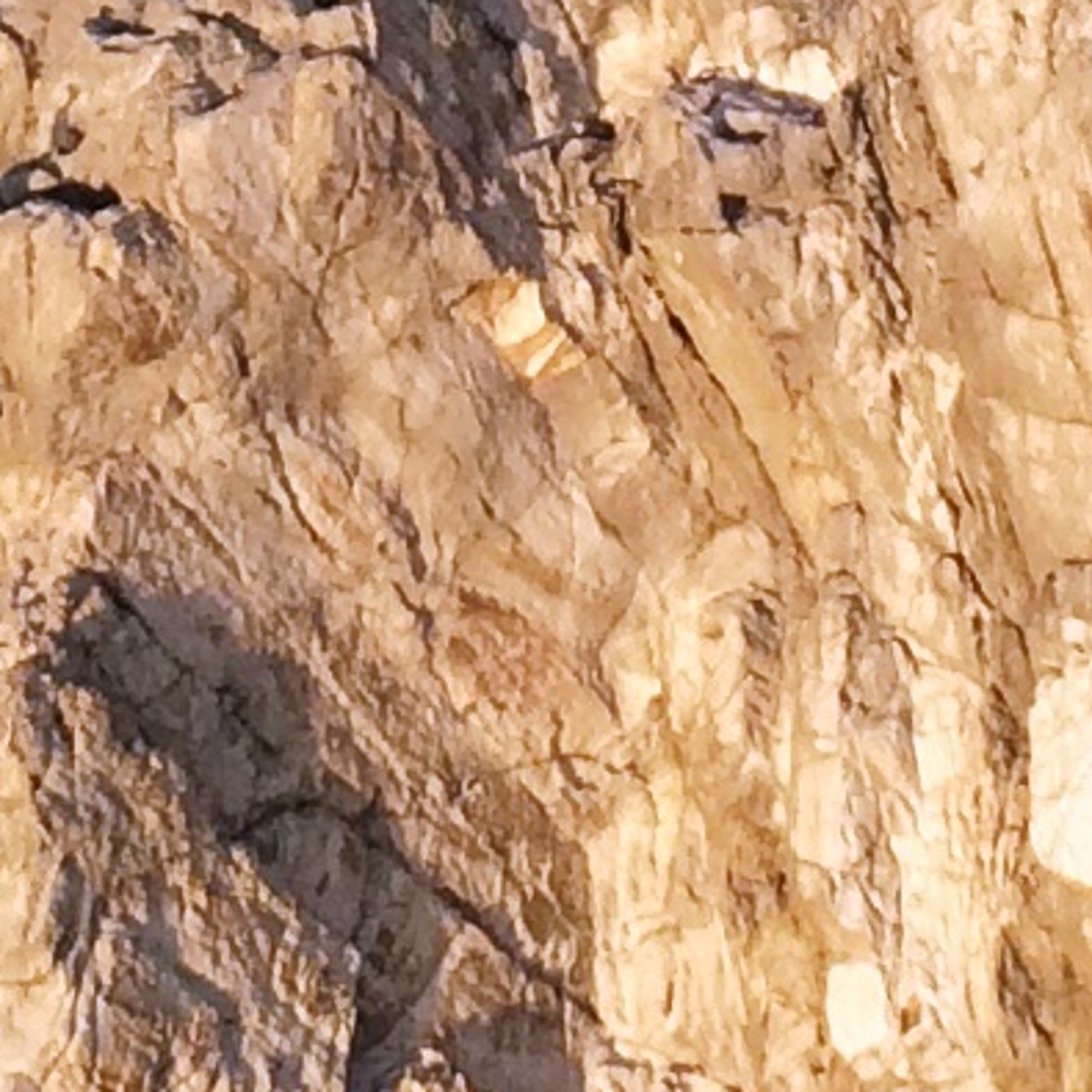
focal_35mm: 212
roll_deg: +0.3
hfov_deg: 8.3
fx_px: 7566
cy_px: -793
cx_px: 473
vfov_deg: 8.0
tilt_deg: -14.3
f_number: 2.2
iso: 32
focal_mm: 4.15
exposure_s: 1/892
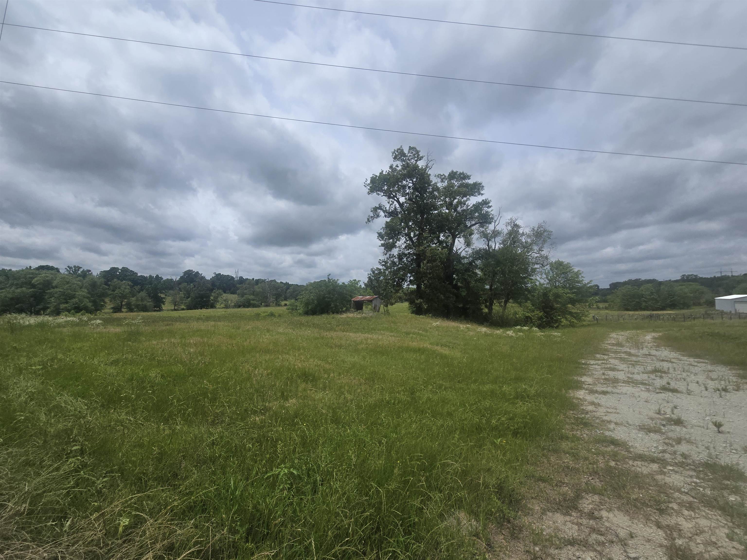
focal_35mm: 13
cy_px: 280
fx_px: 281
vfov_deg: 89.9
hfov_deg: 106.2
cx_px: 374
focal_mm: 2.2
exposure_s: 1/4993
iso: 50
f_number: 2.2
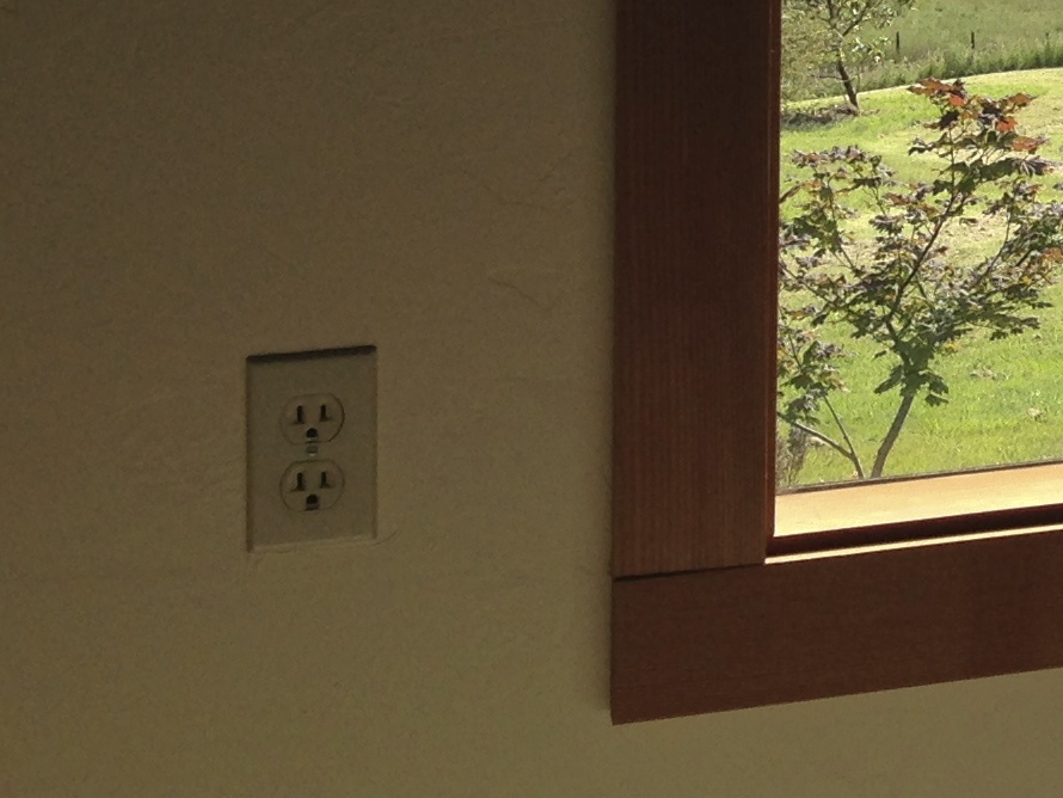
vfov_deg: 11.7
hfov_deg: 14.6
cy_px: -416
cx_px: 1817
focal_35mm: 121
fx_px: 3717
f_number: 2.4
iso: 50
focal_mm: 4.13
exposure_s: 1/493
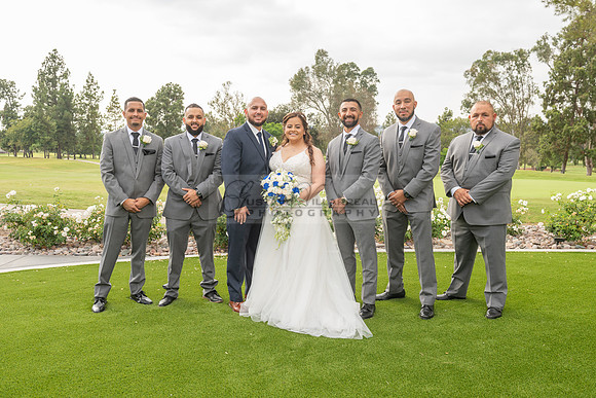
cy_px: 199
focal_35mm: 34
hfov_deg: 55.8
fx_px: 563
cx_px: 298
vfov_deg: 38.9
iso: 200
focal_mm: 34
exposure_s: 1/200
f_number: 6.3
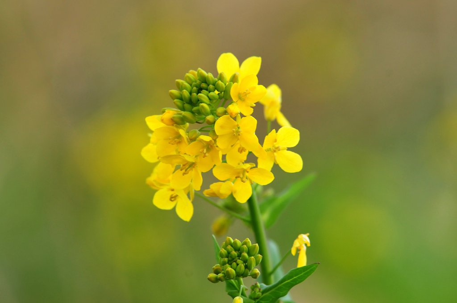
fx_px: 9509
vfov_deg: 1.8
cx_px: 228
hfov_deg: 2.8
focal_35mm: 750
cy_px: 152
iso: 800
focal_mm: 500
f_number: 6.7
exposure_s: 1/45
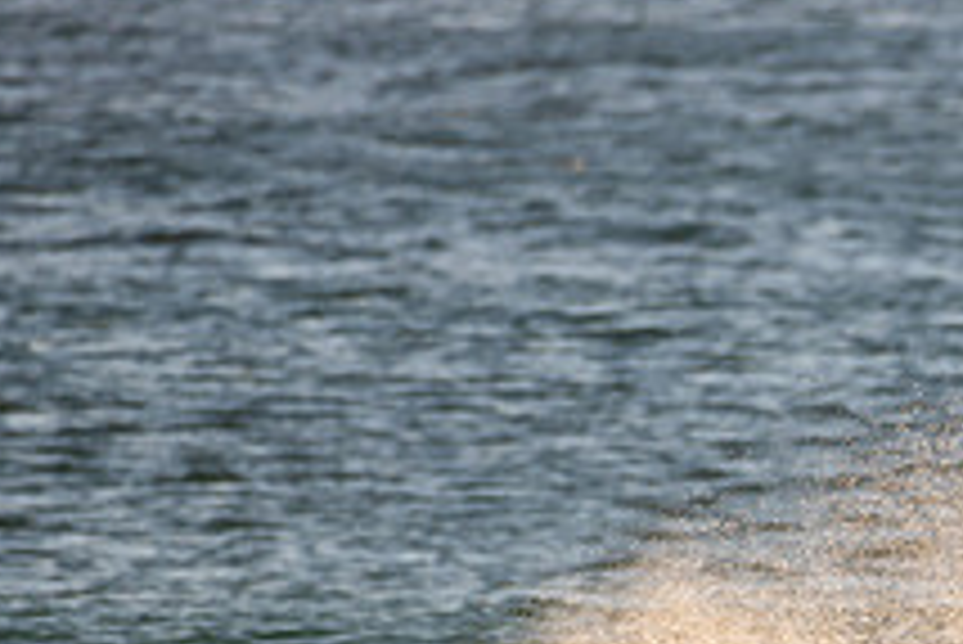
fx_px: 38250
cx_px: 1233
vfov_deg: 1.0
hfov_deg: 1.4
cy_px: 804
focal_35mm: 1429
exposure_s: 1/400
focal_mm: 500
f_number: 6.3
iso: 64
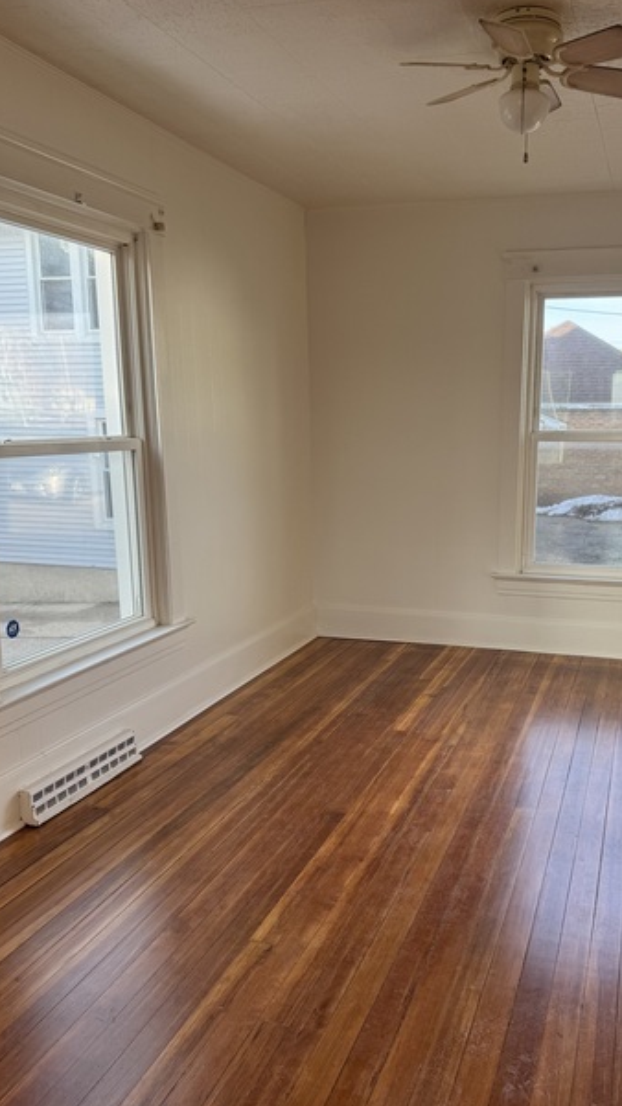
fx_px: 850
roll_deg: -0.7
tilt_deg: -12.2
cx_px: 421
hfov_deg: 39.6
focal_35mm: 29
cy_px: 590
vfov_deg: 66.0
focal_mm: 6.76
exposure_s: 1/121
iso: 64
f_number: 1.78
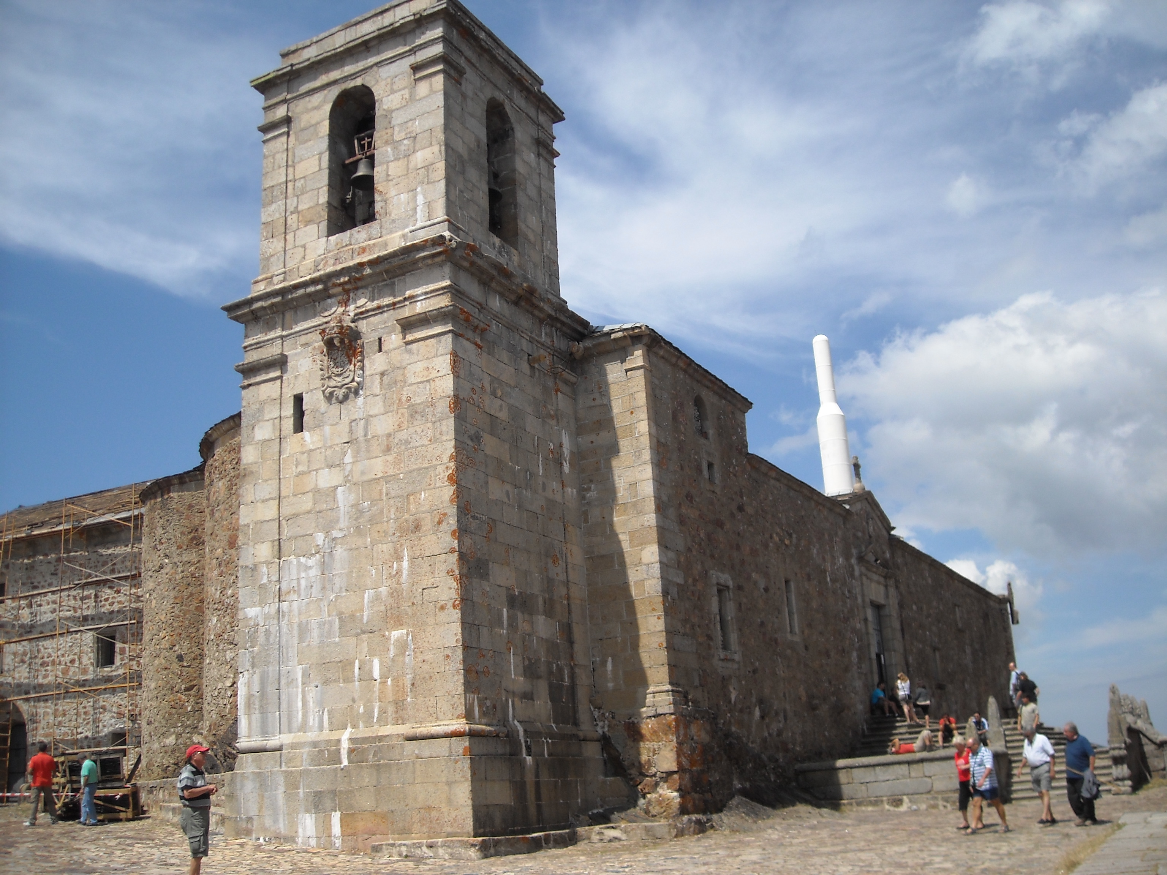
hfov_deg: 52.6
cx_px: 584
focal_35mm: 35
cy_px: 438
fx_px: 1180
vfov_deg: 40.7
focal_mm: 5.7
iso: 64
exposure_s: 1/353
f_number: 5.6
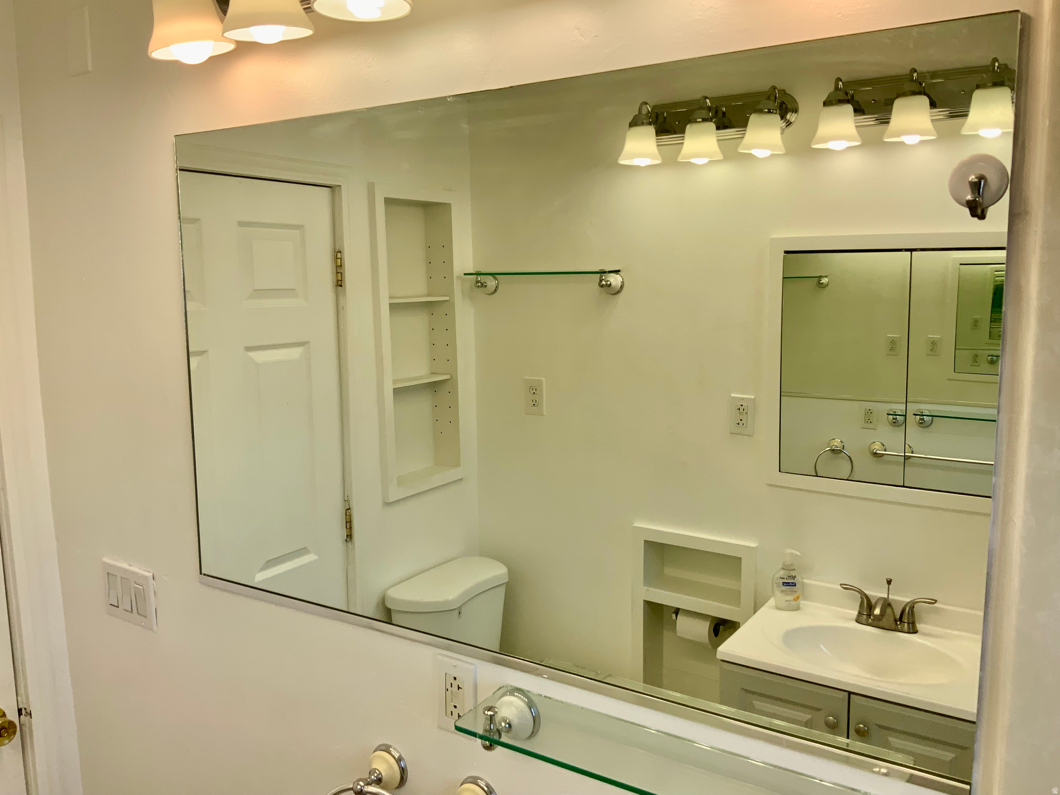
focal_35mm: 29
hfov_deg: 61.7
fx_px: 888
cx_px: 530
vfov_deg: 48.2
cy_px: 398
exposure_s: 1/241
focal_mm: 3
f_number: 1.8
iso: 16
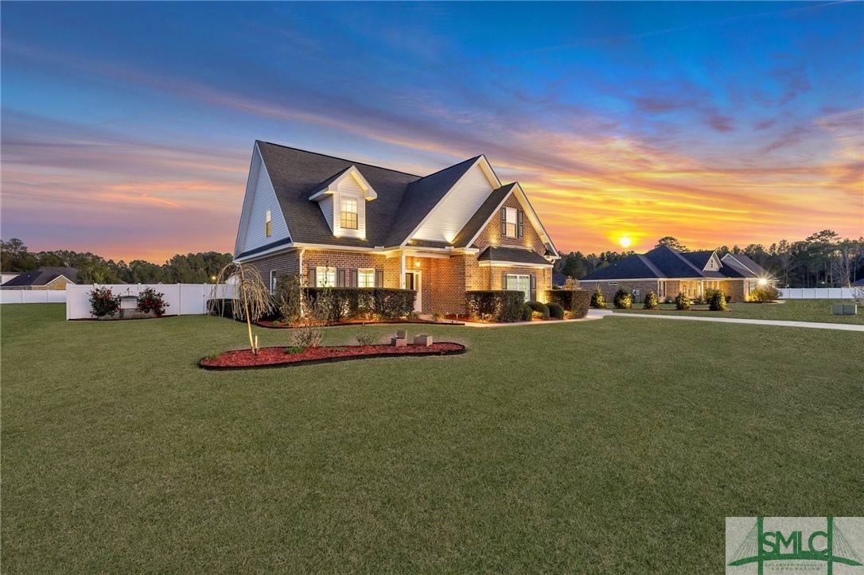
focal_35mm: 16
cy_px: 288
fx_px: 384
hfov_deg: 96.8
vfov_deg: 73.7
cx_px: 432
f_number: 9
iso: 320
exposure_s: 2.5
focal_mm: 16
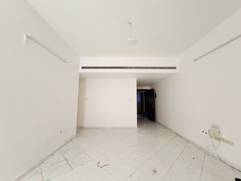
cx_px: 120
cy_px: 90
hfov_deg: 106.2
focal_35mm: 13
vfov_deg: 89.9
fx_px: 91
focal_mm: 1.74
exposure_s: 1/24
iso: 200
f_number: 2.2
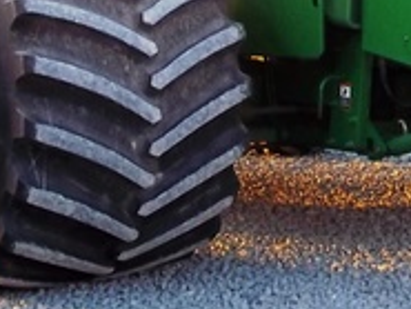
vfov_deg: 13.4
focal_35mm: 106
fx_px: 1259
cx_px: 295
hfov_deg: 18.4
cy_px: -118
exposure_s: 1/50
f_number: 3.1
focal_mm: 6.5
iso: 80
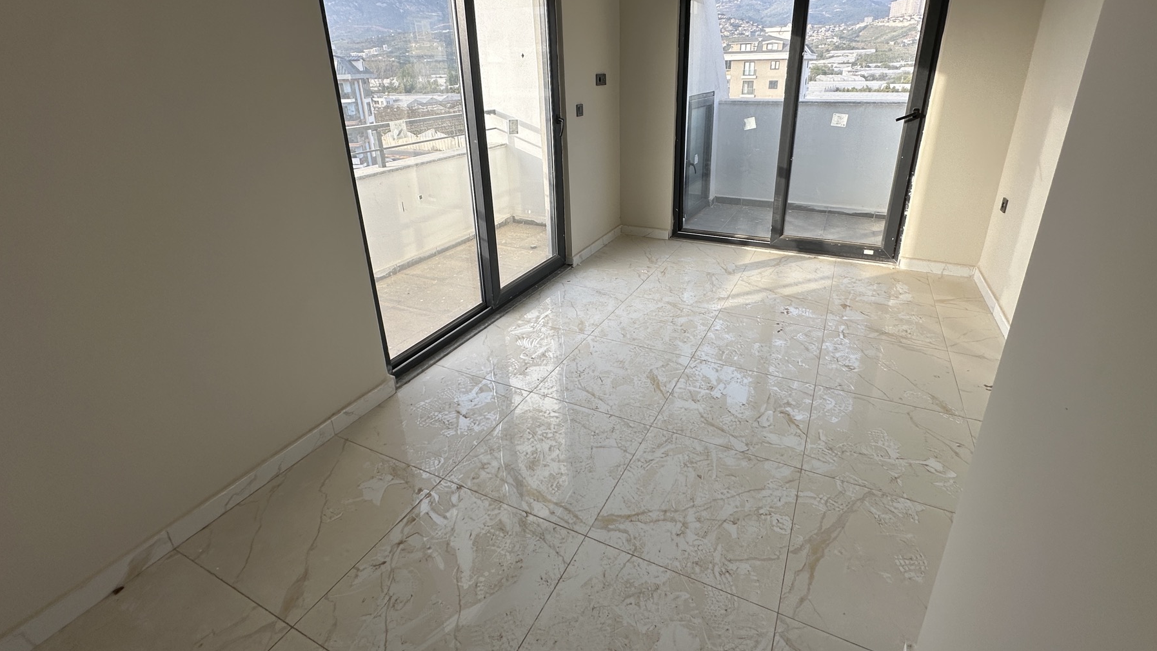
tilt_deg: -20.7
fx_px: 522
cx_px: 601
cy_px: 265
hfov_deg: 95.9
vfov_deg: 63.4
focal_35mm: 17
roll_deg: +1.3
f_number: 2.2
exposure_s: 1/269
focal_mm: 2.22
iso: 40
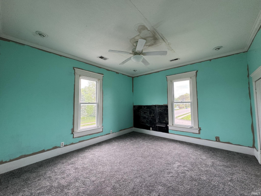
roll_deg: +1.3
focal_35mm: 14
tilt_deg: +4.0
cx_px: 130
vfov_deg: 85.7
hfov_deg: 102.1
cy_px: 98
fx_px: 106
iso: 100
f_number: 2.2
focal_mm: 2.22
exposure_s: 1/99
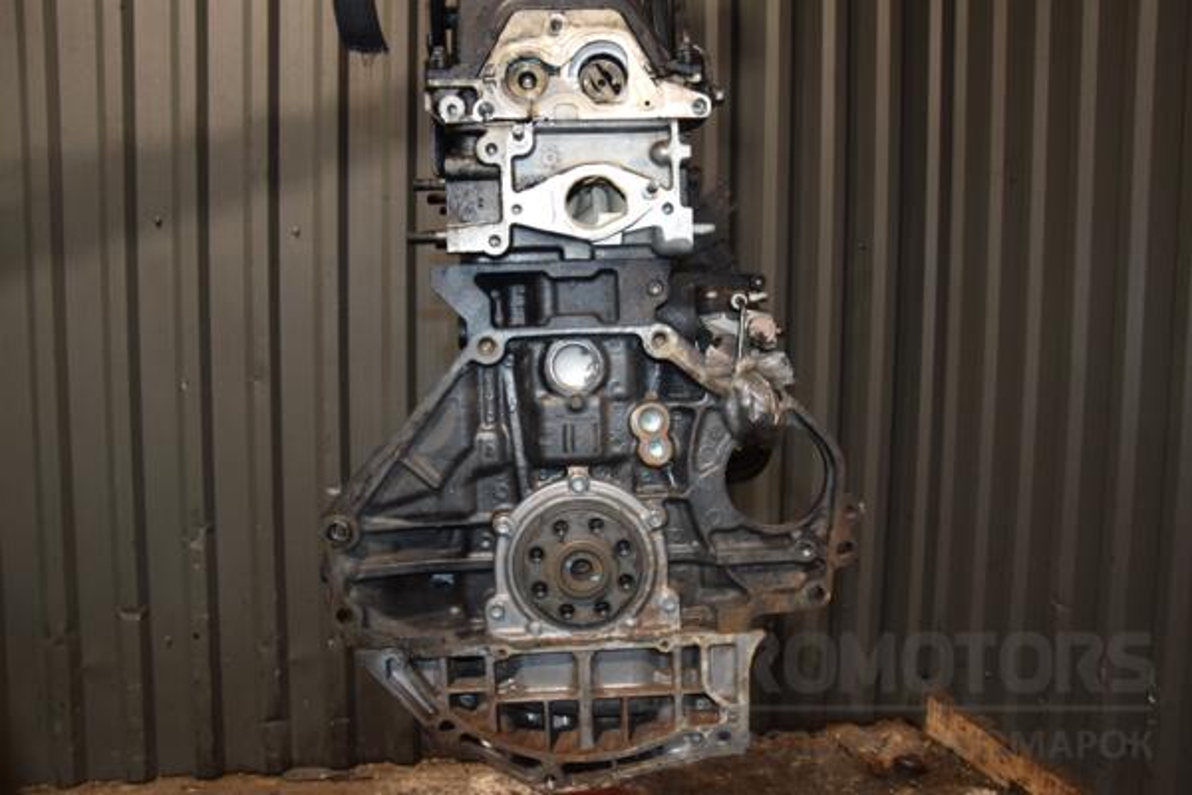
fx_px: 894
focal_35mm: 27
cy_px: 398
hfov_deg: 67.4
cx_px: 596
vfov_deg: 47.9
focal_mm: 18
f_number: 5
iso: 800
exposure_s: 1/60
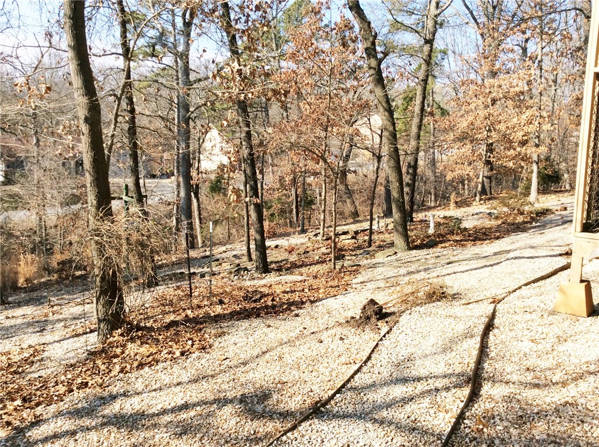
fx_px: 553
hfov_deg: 56.9
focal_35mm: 32
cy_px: 224
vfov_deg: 44.0
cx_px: 300
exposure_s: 1/773
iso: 32
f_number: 2.4
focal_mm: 3.3
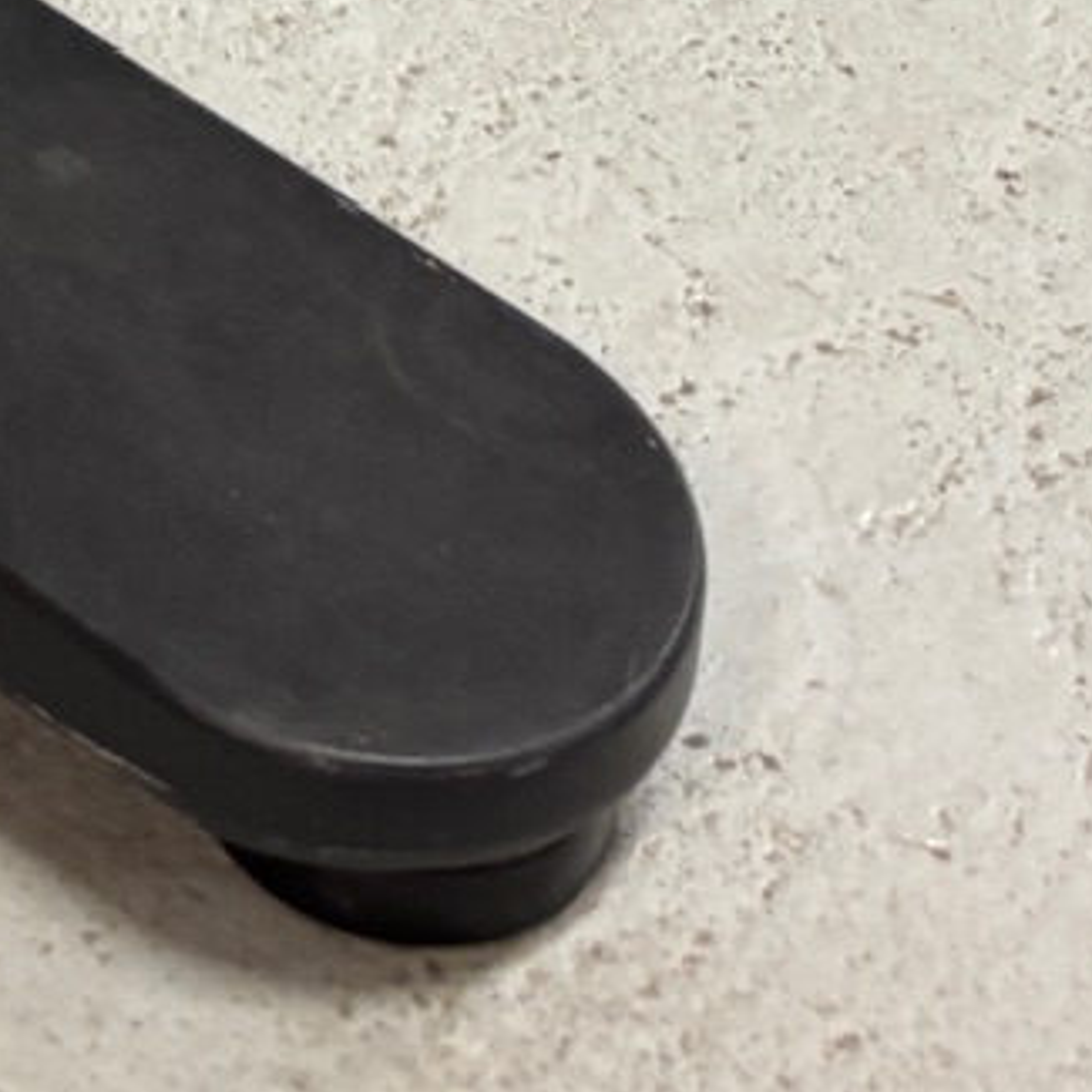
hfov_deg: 11.8
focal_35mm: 145
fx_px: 5175
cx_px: -151
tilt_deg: -23.5
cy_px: -1210
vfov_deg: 10.8
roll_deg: -3.3
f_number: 1.6
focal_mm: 5.96
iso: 125
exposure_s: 1/50
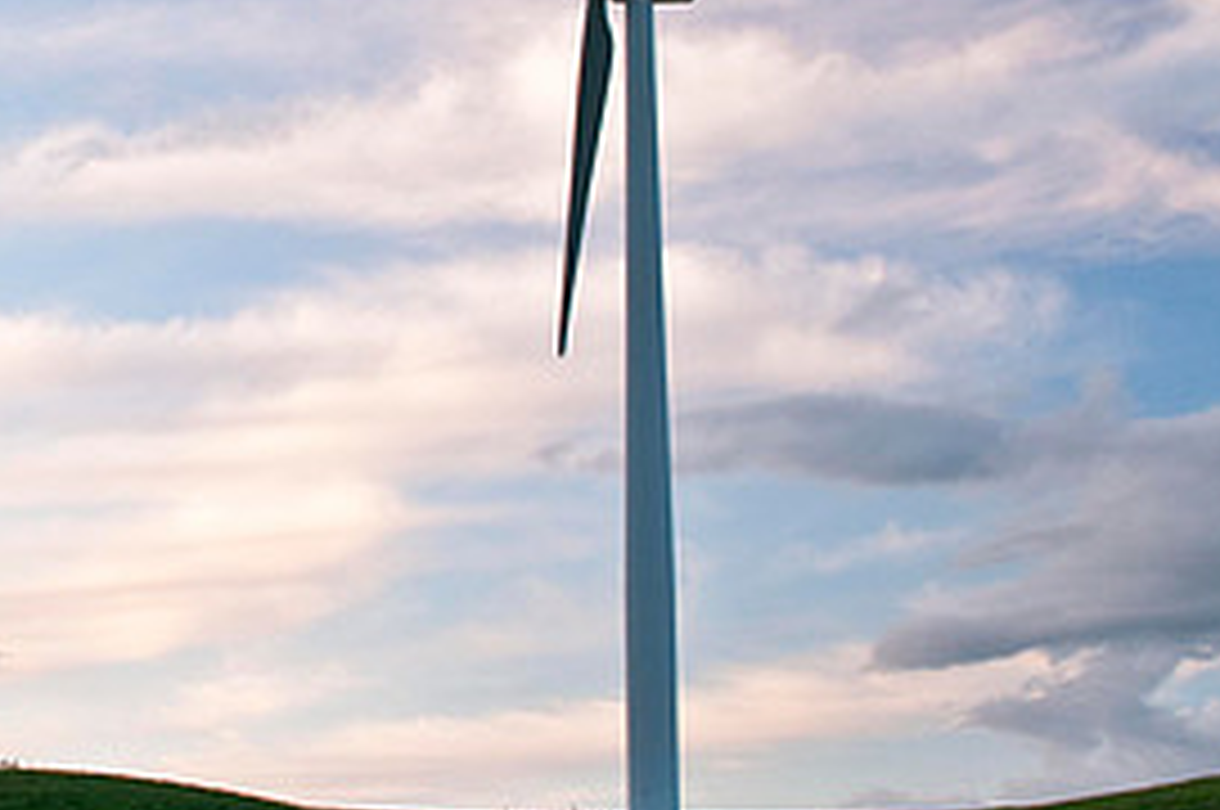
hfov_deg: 24.9
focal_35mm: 77
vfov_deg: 17.3
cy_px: 25
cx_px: -41
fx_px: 2606
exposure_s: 1/15
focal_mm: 24
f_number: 8
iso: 200
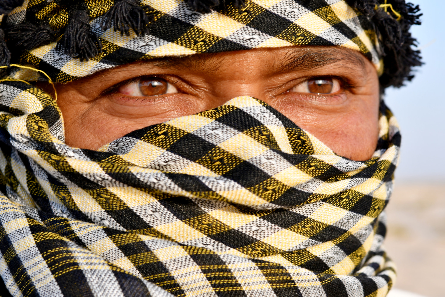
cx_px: 222
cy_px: 148
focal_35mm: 82
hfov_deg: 24.6
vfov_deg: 16.6
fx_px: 1020
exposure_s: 1/160
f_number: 8
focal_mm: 55
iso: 100
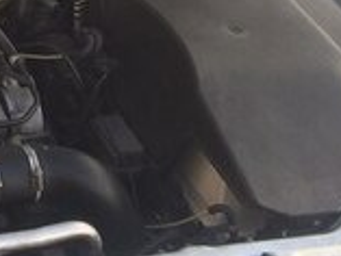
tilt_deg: -17.1
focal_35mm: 122
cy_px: -209
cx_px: -132
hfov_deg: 15.2
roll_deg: -1.9
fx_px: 1203
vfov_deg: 11.3
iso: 32
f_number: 2.2
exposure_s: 1/554
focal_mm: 4.15
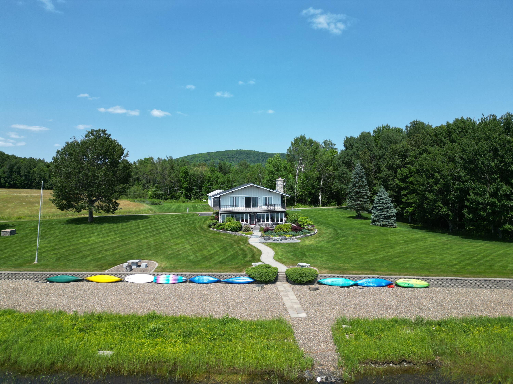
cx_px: 256
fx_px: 356
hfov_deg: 71.6
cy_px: 192
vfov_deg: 56.8
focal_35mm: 24
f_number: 1.7
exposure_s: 1/2500
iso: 110
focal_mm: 6.72
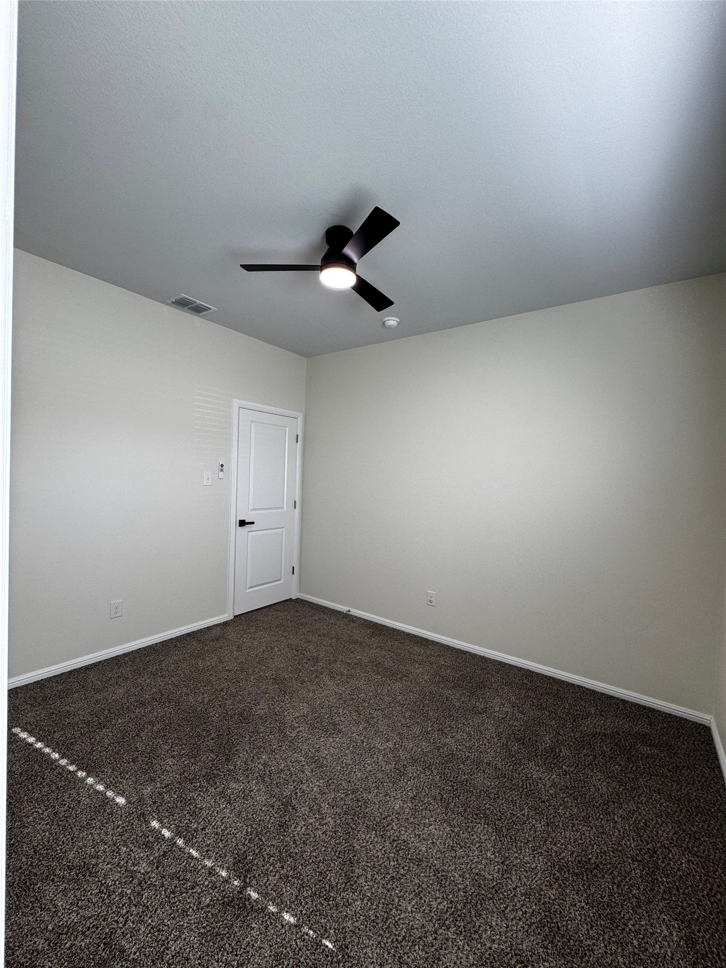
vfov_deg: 102.1
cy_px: 484
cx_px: 363
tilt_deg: -0.4
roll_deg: -1.8
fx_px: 391
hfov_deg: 85.7
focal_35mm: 14
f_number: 2.2
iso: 80
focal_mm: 2.22
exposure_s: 1/99
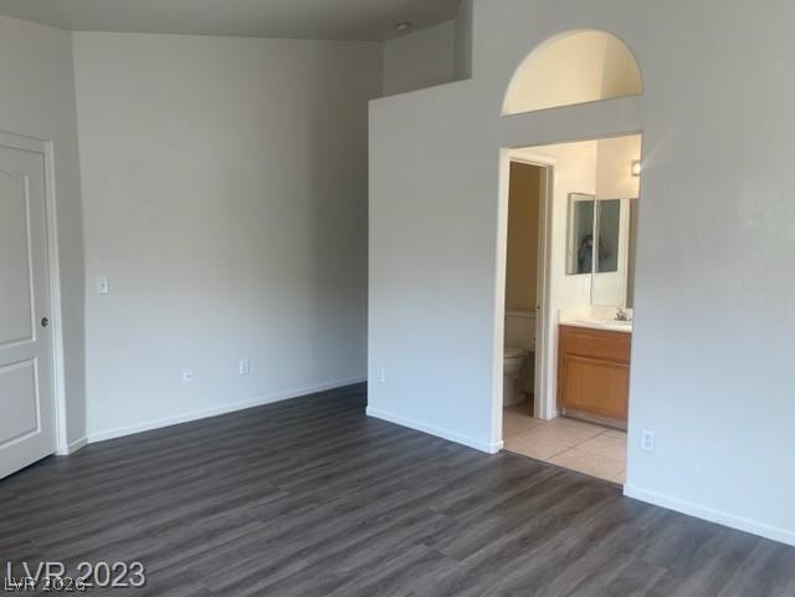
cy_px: 298
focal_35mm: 26
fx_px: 597
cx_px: 398
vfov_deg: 53.1
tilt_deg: -6.0
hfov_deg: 67.3
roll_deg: -0.7
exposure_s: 1/120
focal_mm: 5.1
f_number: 1.6
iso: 40
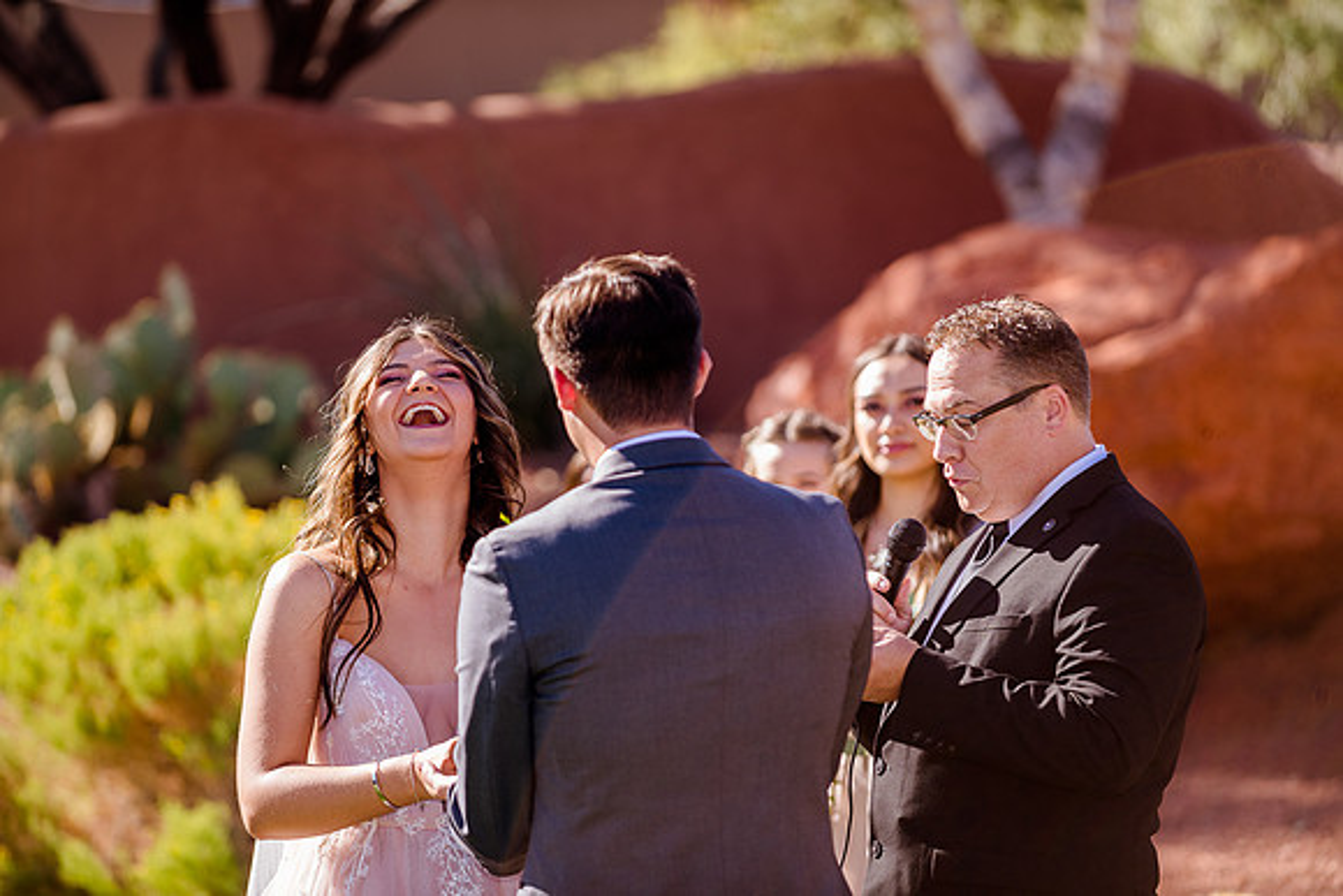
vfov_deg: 8.1
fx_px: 6343
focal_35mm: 170
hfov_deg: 12.1
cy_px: 448
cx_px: 672
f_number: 3.2
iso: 200
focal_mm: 170
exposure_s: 1/800
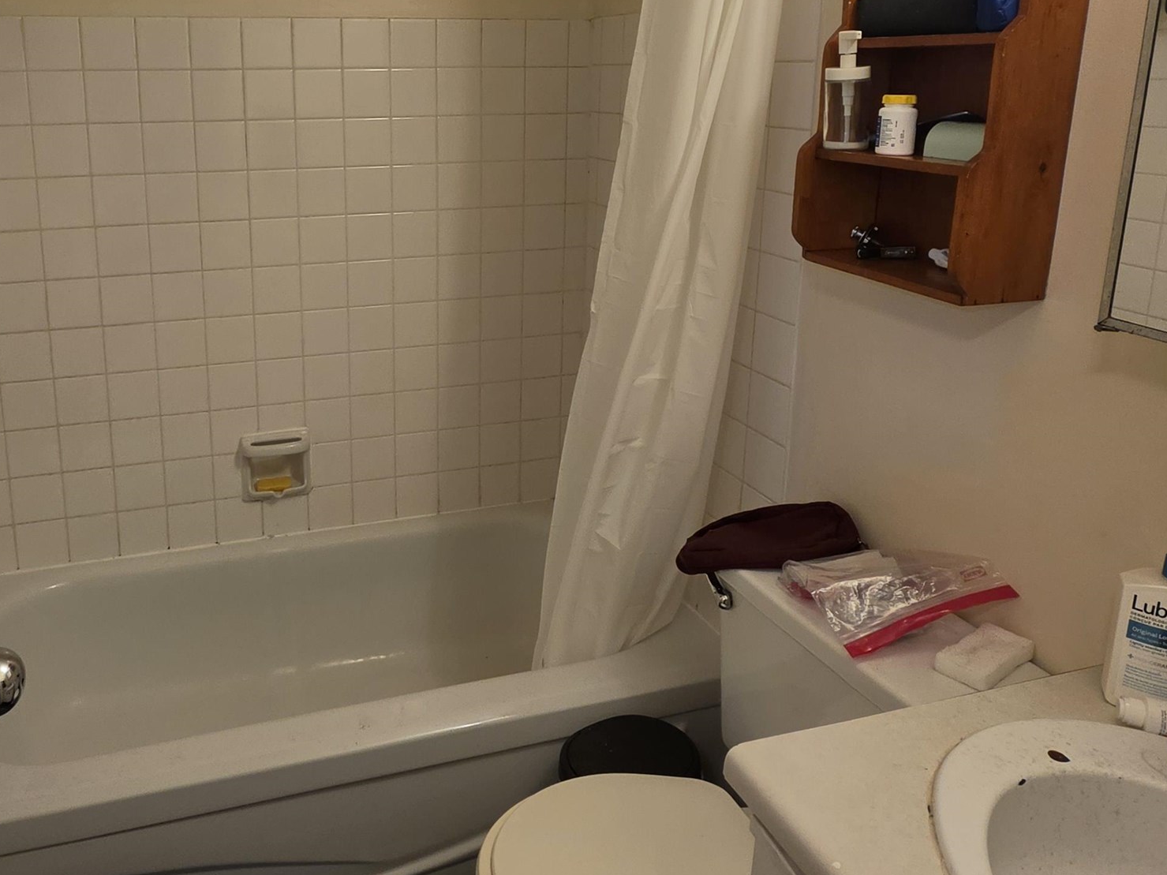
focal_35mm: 27
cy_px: 273
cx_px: 417
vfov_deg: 50.2
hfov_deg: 64.1
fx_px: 910
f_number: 1.9
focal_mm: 2.2
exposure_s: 1/120
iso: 160
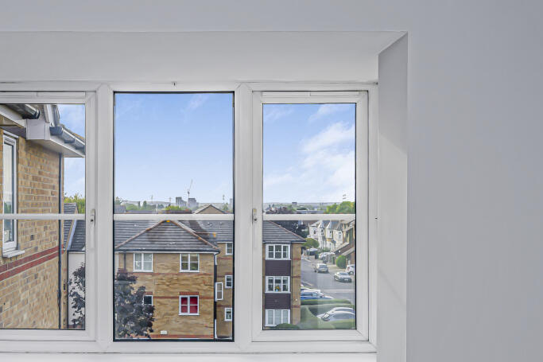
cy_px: 226
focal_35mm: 45
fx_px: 679
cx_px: 171
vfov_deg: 29.7
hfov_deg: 42.9
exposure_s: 1/200
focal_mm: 30
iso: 100
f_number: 8
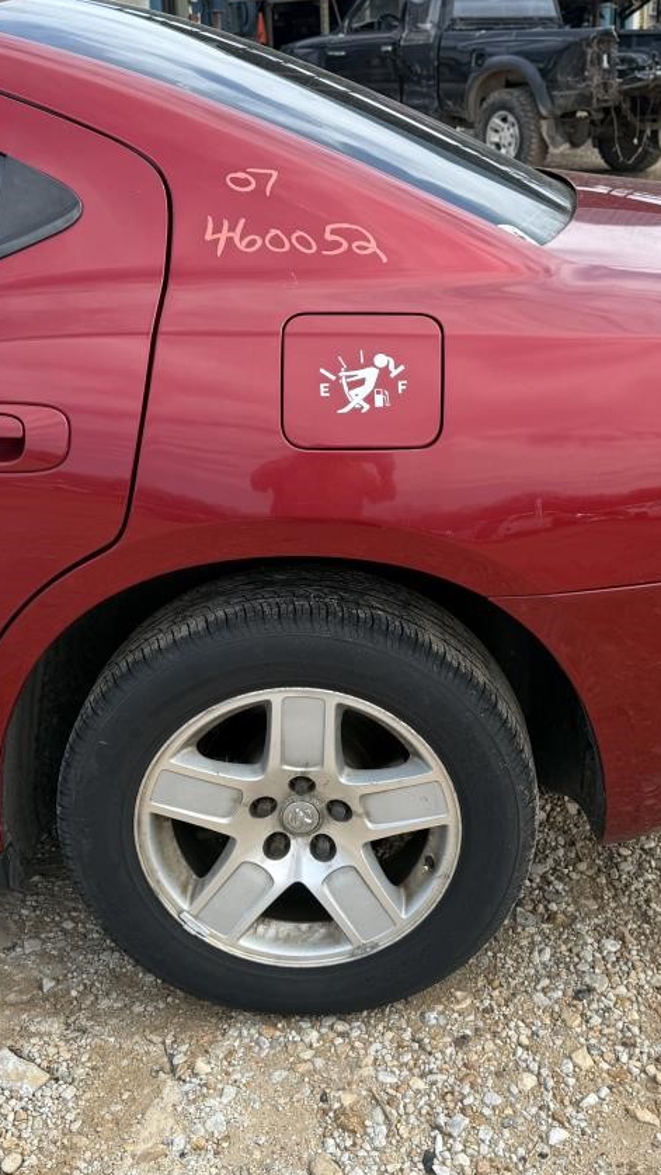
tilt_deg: -20.0
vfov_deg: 50.5
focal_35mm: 40
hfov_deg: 29.6
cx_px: 410
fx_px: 1246
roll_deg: +1.0
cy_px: 594
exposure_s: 1/1689
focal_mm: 6.76
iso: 80
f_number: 1.78
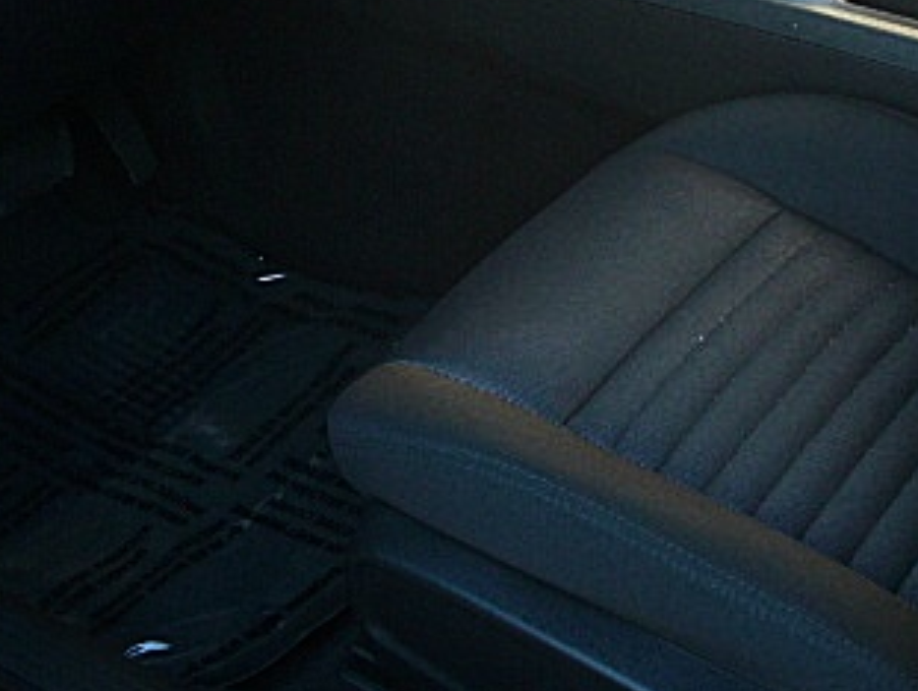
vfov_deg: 19.6
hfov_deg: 26.1
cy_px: 94
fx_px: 1965
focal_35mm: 74
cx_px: 617
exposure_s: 1/100
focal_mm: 6.3
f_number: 2.8
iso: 400
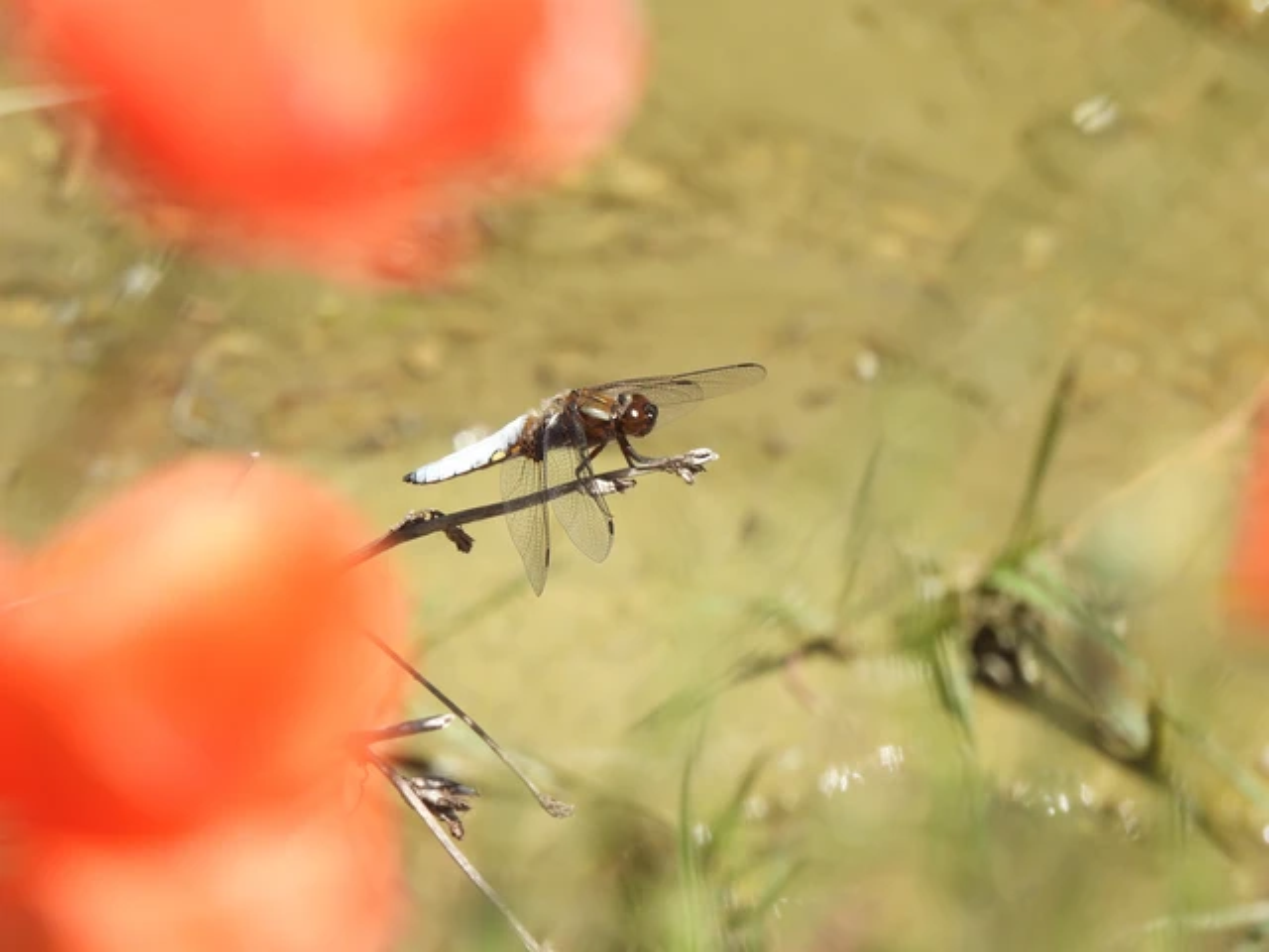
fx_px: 25662
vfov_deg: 2.1
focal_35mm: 700
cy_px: 476
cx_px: 634
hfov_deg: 2.8
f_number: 6.3
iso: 100
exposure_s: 1/250
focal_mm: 125
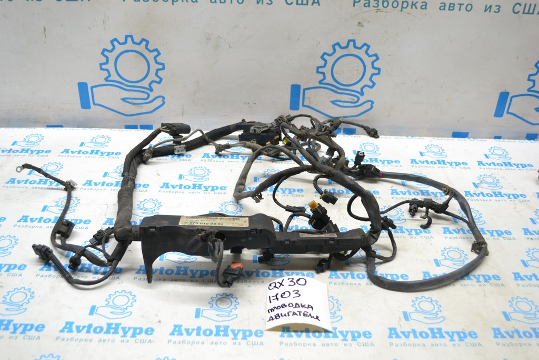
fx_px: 539
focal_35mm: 36
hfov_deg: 53.1
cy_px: 180
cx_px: 270
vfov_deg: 36.9
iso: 1600
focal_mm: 24
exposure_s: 1/250
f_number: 4
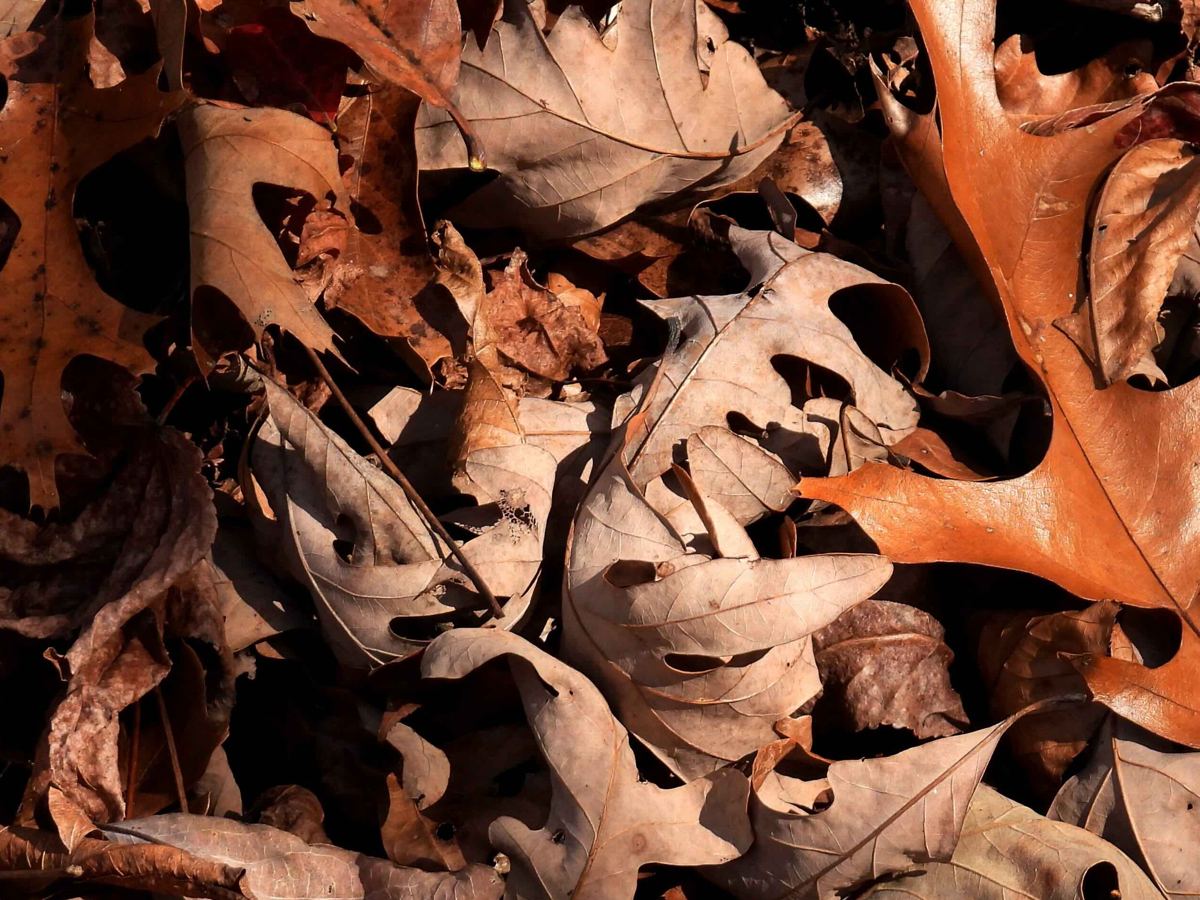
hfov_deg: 9.4
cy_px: 631
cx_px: 926
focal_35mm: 210
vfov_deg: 7.1
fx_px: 7281
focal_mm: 20.5
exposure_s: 1/160
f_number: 4
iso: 100
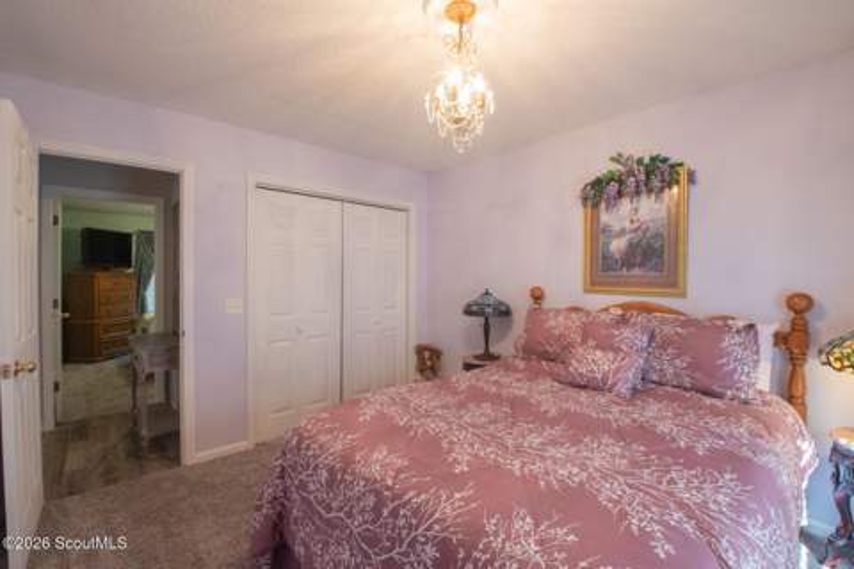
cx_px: 427
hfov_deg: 100.4
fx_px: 356
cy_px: 284
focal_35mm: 15
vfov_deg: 77.3
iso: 1250
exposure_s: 1/13
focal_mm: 10
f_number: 10
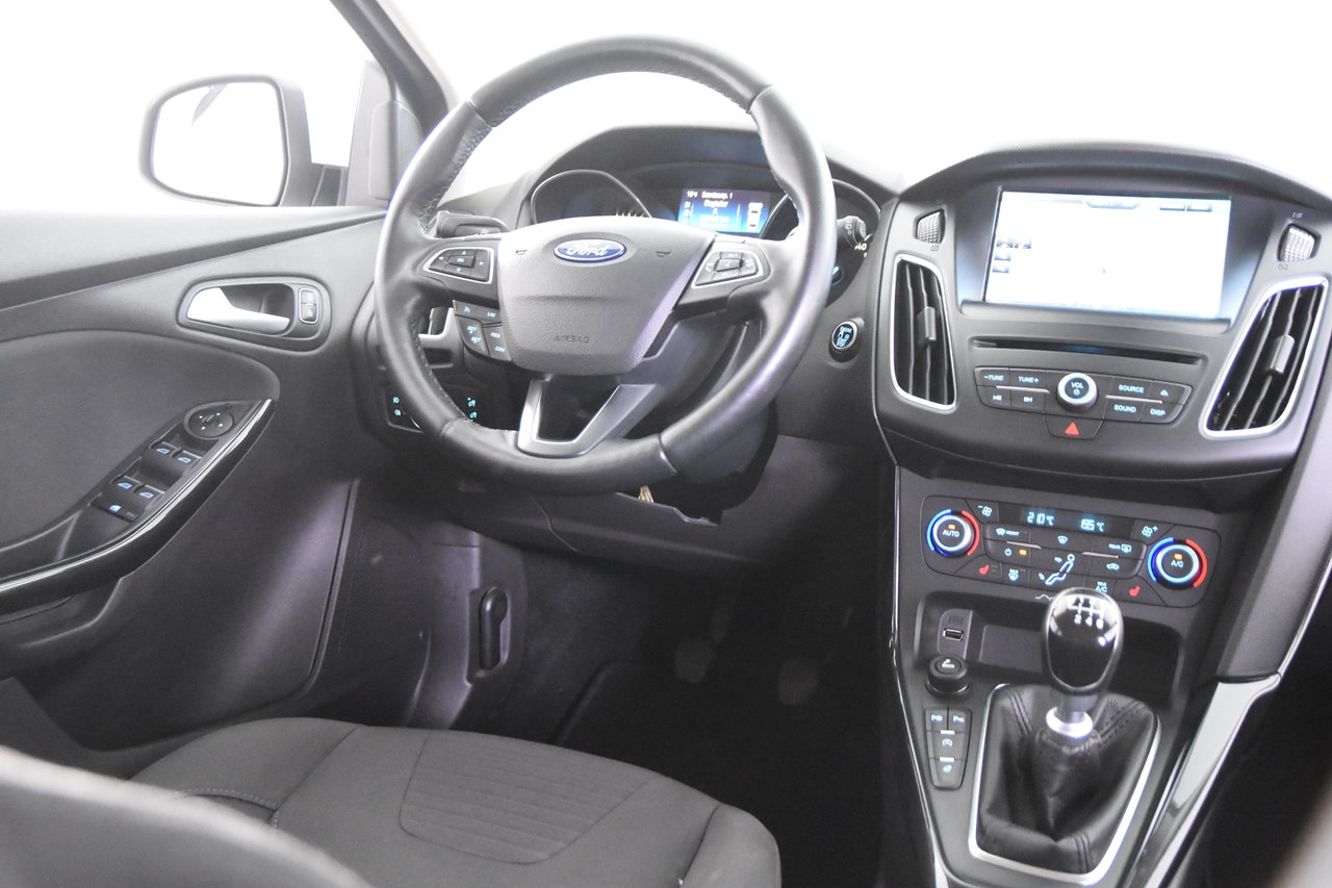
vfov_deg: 36.9
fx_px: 1332
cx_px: 666
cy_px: 444
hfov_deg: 53.1
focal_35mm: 36
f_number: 3
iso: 9000
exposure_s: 1/40
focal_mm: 24
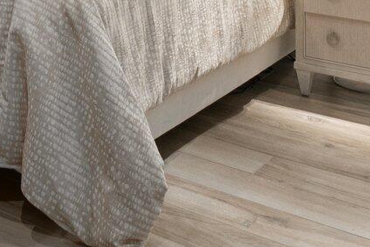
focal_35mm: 77
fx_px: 791
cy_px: -187
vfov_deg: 15.4
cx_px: -12
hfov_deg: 24.9
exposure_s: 1/2
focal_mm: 16
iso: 1000
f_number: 8
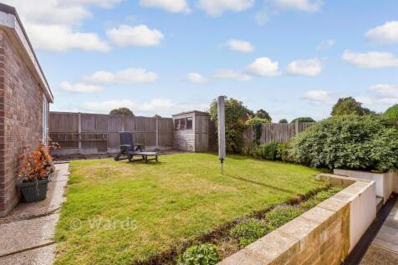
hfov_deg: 100.4
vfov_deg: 77.3
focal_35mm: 15
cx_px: 199
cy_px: 132
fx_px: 166
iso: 200
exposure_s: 1/640
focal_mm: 10
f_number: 8
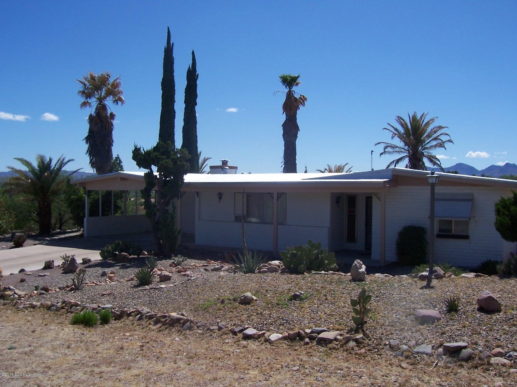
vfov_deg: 41.8
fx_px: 508
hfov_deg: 54.0
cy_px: 194
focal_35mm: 34
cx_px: 258
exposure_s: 1/750
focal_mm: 5.6
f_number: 5.6
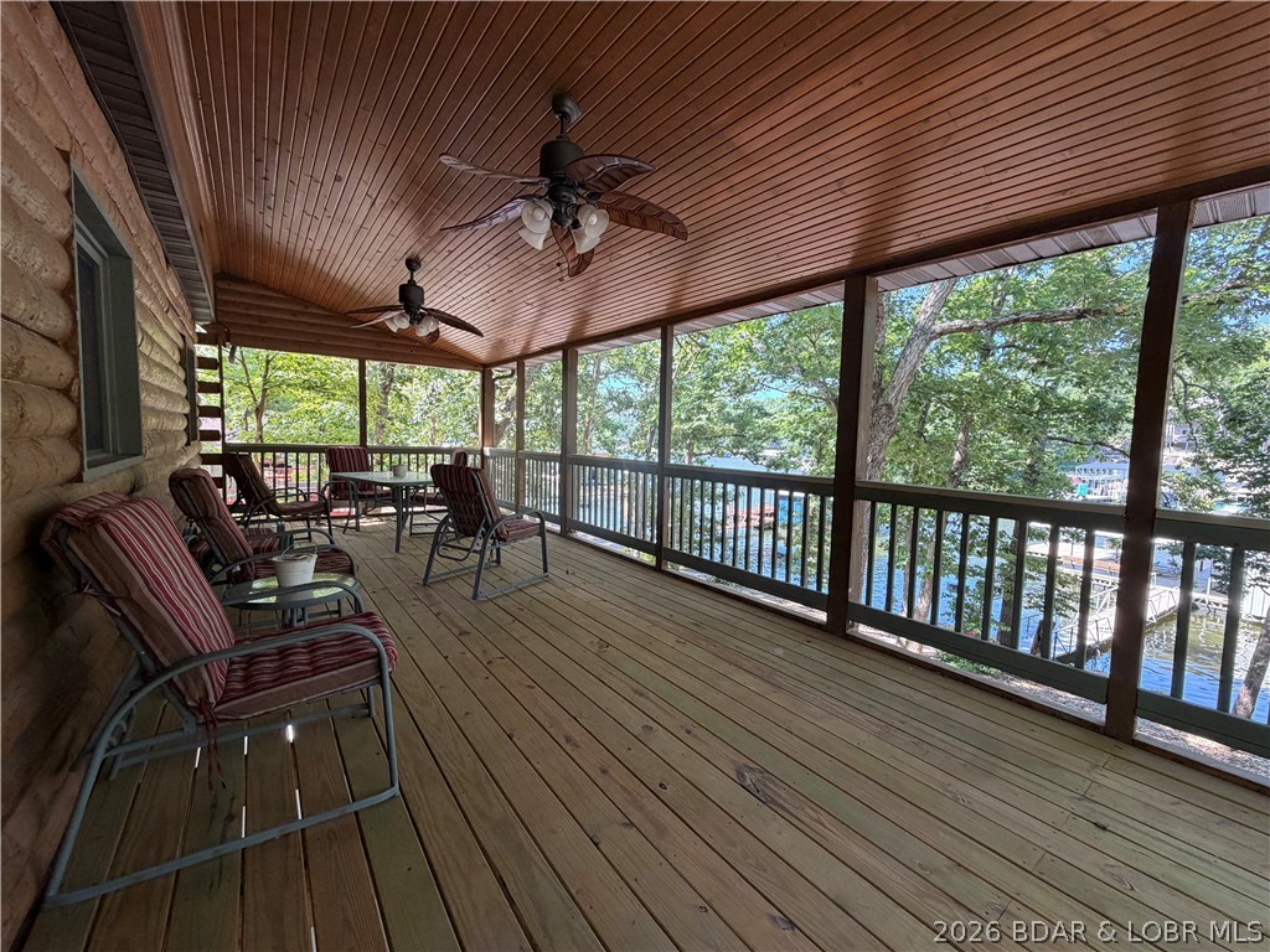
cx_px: 635
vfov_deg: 85.7
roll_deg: -2.0
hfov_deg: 102.1
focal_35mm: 14
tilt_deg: -4.0
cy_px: 476
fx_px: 514
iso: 125
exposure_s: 1/121
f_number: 2.2
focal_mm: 2.22
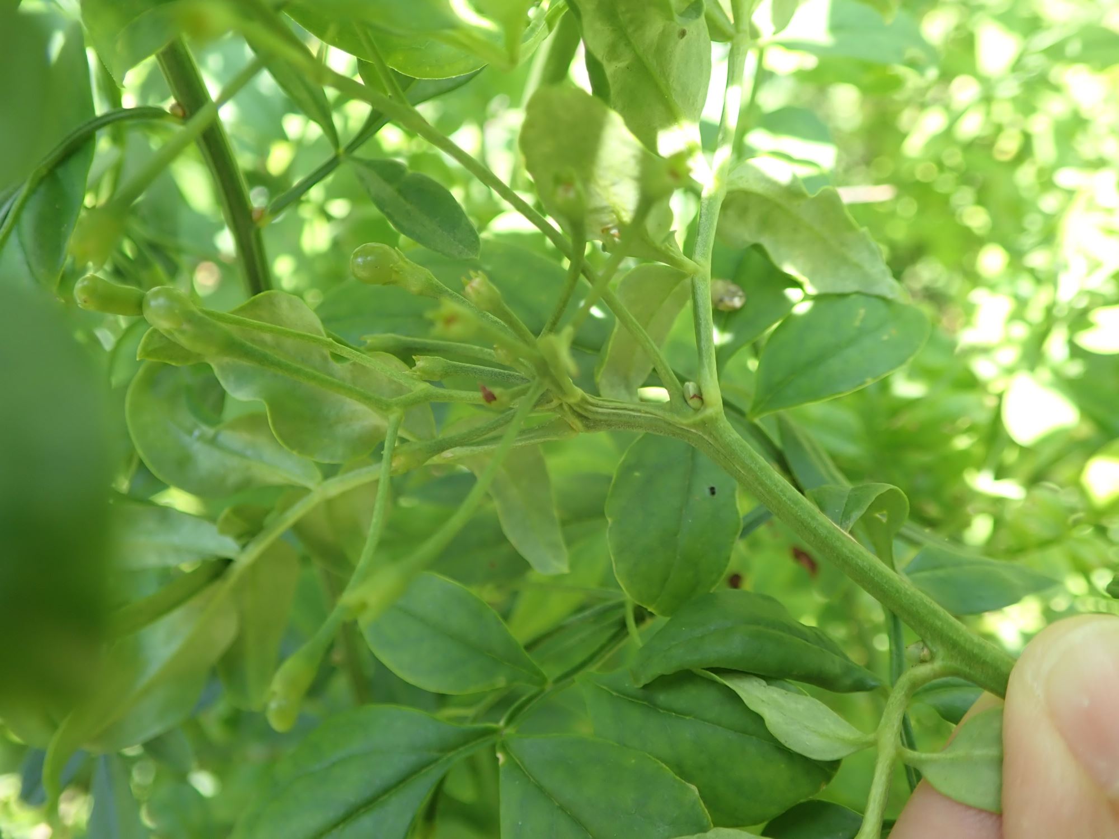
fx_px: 970
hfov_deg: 60.0
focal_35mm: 30
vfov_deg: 46.8
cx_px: 560
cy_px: 420
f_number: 2.3
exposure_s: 1/125
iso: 100
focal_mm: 5.5
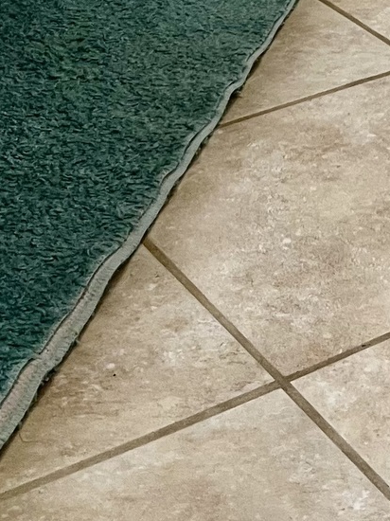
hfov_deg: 12.8
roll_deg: -0.3
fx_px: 1639
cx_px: 590
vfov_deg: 14.8
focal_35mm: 109
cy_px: -523
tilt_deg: -3.8
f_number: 1.6
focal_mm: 5.1
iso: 100
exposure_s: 1/60
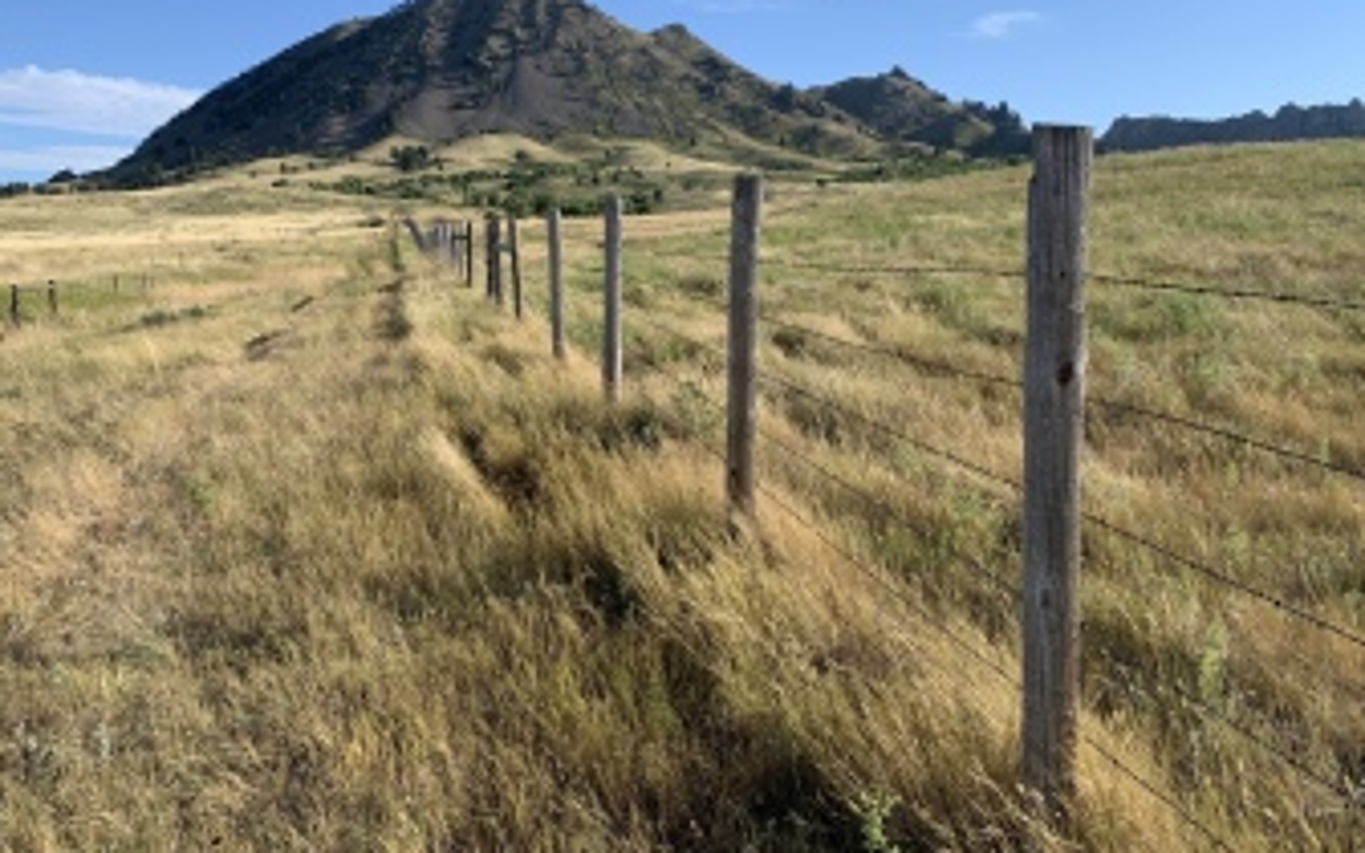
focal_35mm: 30
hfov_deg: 62.9
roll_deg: +1.8
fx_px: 1116
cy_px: 305
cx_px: 650
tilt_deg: -0.5
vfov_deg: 41.4
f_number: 1.8
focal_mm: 4.25
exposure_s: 1/1812
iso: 25
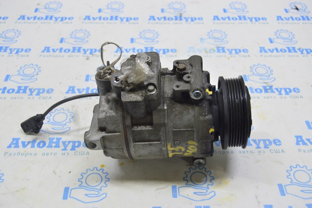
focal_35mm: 39
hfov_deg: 49.6
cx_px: 156
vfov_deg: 34.2
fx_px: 338
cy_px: 104
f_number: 5.6
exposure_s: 1/20
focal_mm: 26
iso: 400
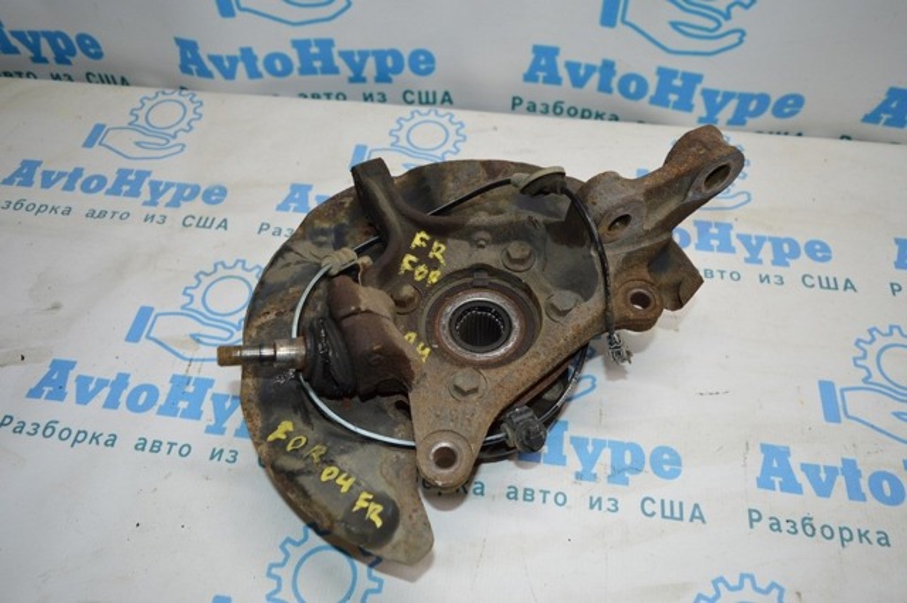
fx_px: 679
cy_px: 302
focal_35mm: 27
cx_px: 454
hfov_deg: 67.4
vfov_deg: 47.8
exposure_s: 1/60
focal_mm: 18
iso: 400
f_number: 4
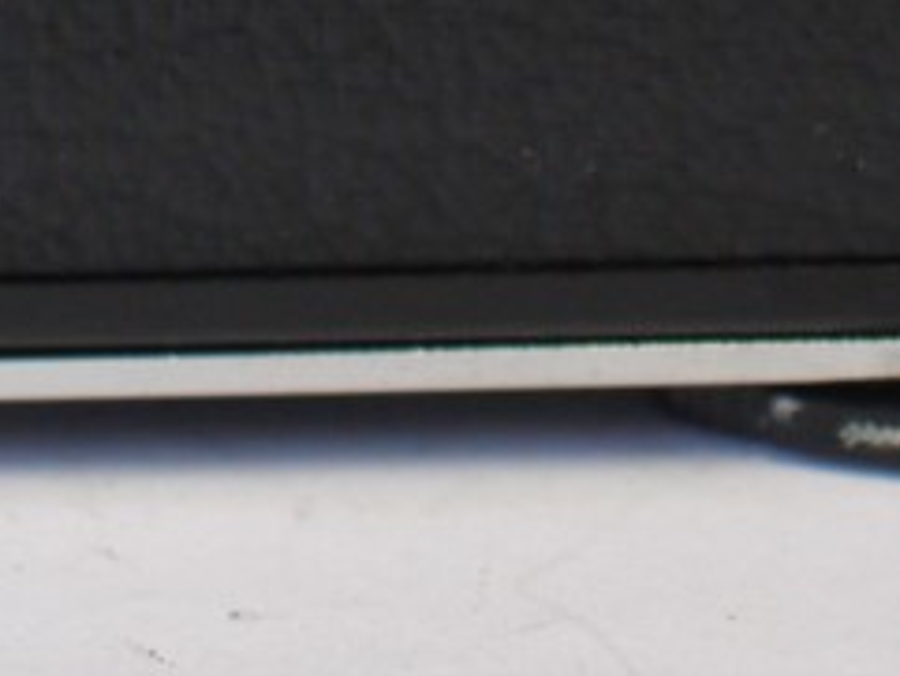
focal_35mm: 299
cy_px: -837
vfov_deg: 4.9
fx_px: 7778
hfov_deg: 6.6
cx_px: 329
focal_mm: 30
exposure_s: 1/80
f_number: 3.5
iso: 400
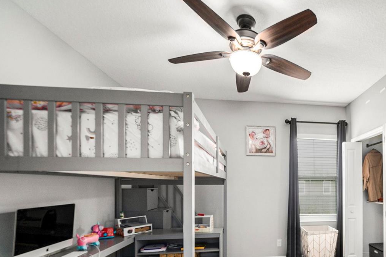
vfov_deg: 61.4
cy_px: 188
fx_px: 204
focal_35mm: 19
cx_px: 286
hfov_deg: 80.7
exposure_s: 1/125
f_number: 7.1
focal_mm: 12
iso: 400
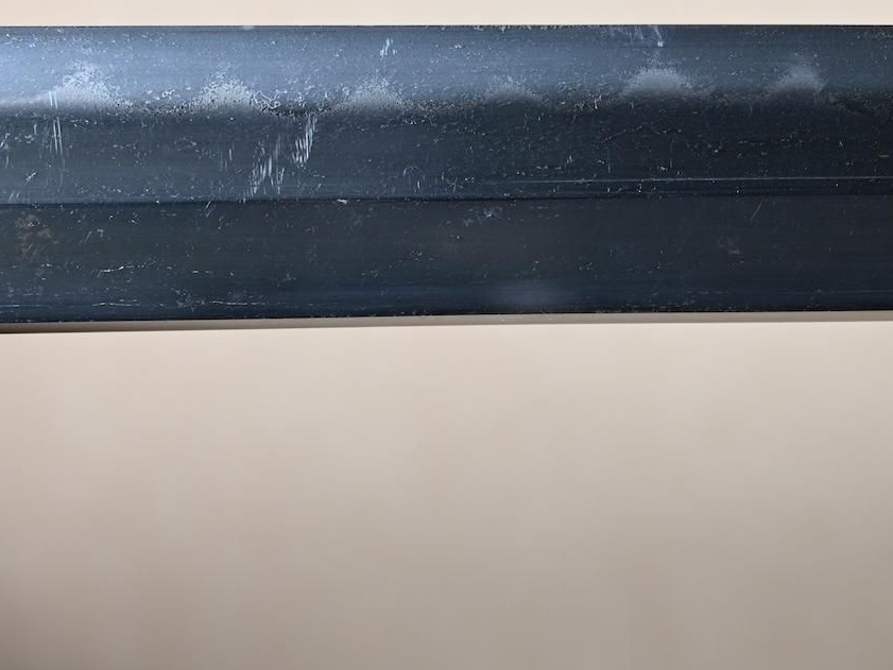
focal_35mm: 168
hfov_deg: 11.7
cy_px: 213
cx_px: 681
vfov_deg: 8.8
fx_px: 4335
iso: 100
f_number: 5.3
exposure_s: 1/2
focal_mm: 70
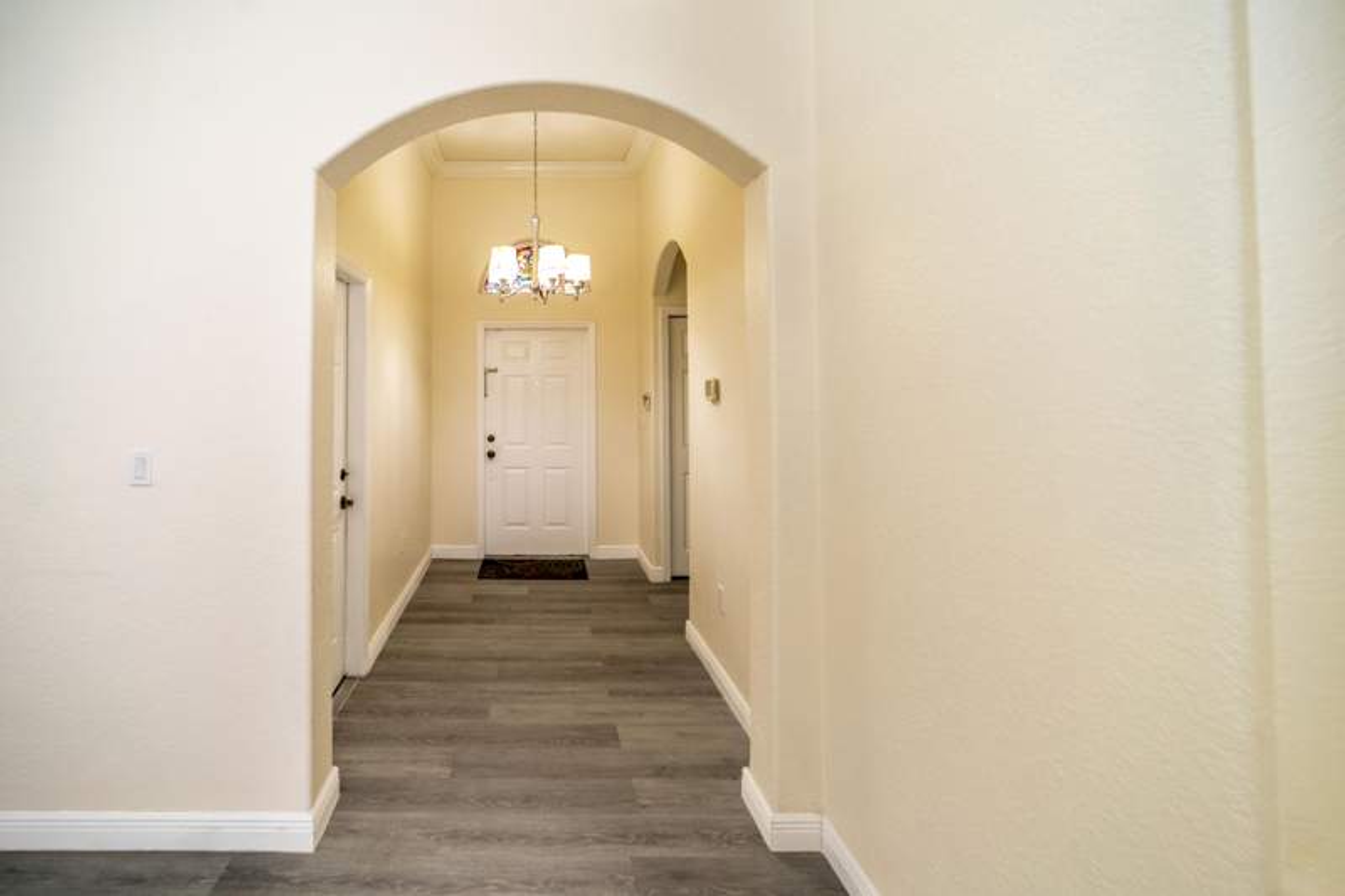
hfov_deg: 104.3
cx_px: 672
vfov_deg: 81.2
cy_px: 448
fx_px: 523
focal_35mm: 14
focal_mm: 14
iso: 1000
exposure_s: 1/100
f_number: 3.5
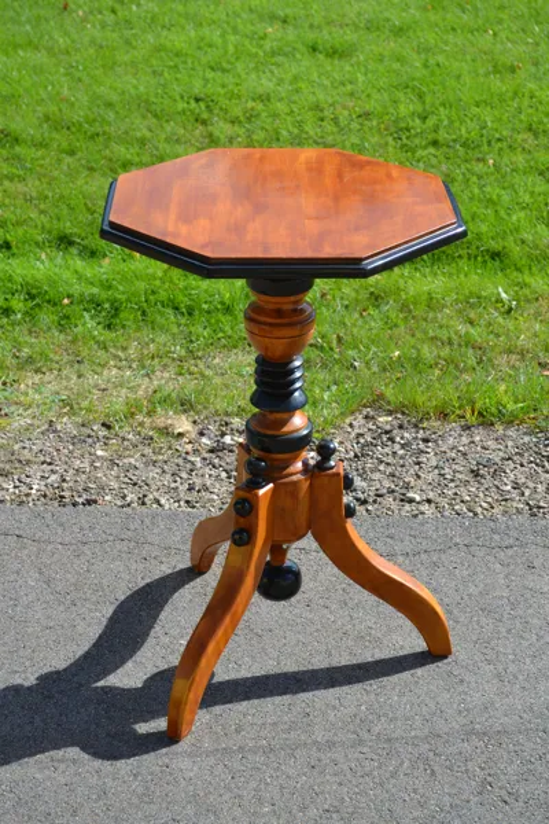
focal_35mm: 69
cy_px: 412
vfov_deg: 29.2
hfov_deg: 19.7
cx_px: 274
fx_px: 1578
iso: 100
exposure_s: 1/200
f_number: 7.1
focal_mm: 46
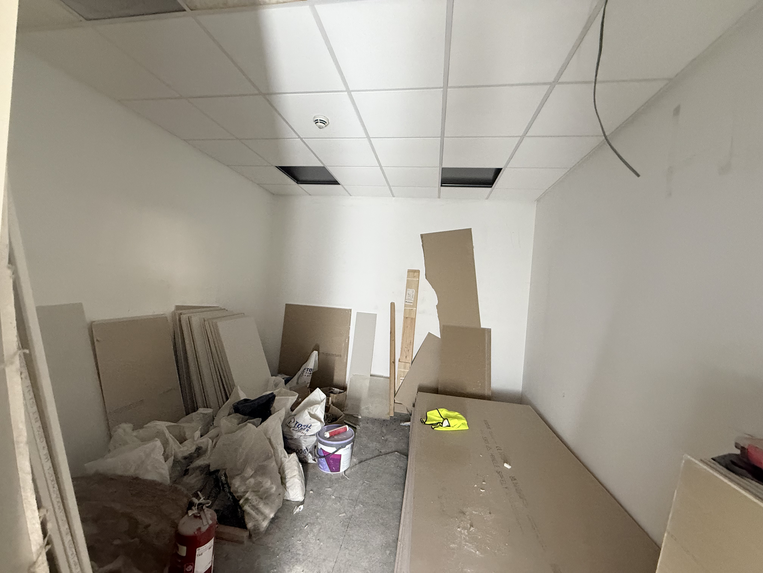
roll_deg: -4.8
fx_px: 309
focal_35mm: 14
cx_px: 382
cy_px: 286
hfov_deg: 102.1
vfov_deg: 85.7
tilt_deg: +3.5
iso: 500
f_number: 2.2
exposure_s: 1/50
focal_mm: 2.22
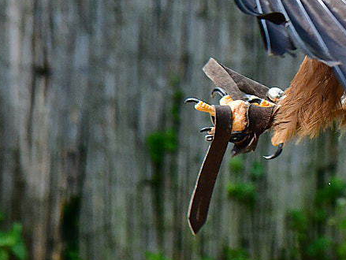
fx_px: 4202
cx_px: 348
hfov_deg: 4.7
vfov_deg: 3.5
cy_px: -30
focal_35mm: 420
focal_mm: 120
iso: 125
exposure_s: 1/400
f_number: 7.1
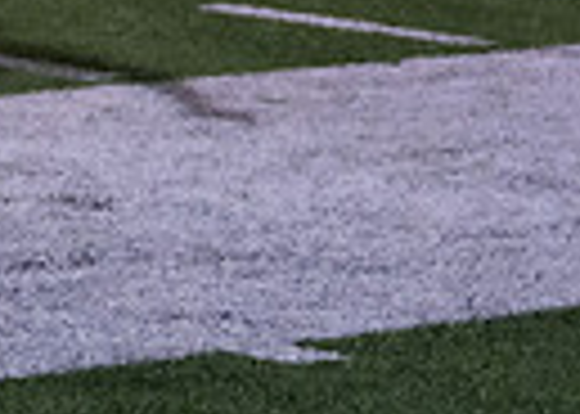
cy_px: -457
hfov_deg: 4.8
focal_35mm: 408
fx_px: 6717
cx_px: -933
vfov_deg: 3.5
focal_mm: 70
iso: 2500
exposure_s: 1/1000
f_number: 2.8
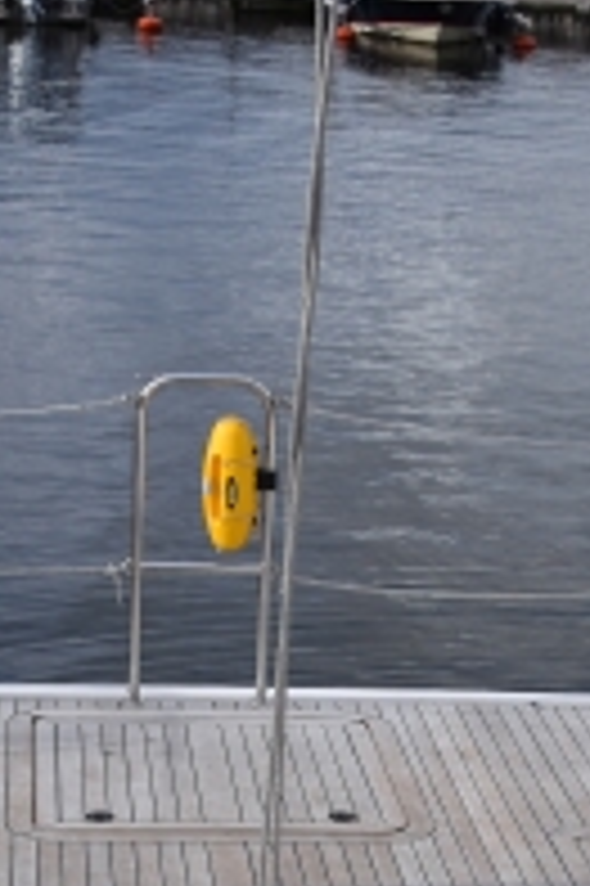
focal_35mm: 96
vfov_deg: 20.5
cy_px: 924
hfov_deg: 14.2
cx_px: 347
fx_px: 2364
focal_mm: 18
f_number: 8
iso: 250
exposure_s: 1/500
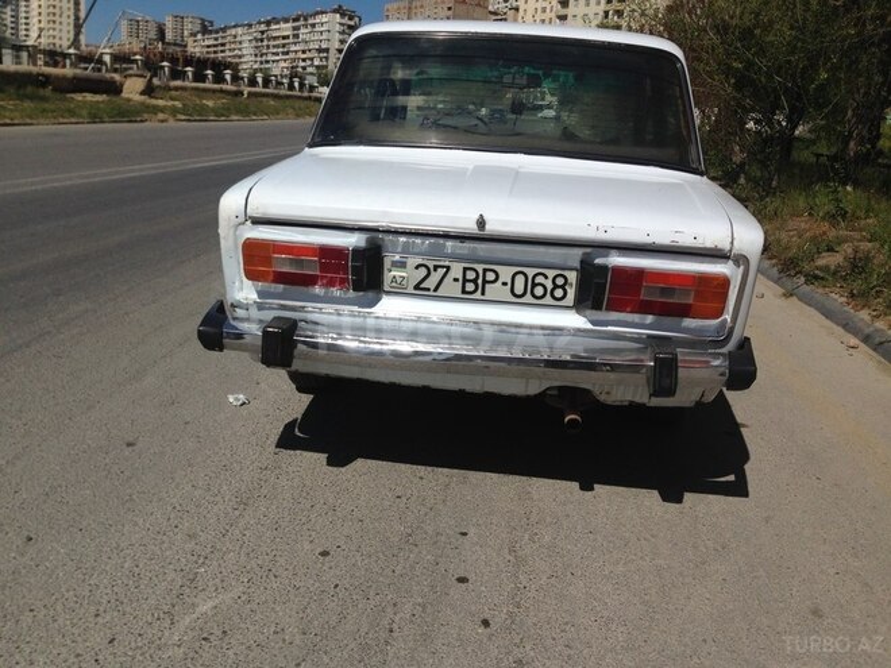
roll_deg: -5.1
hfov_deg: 55.4
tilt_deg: -12.3
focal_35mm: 33
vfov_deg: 42.9
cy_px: 334
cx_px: 446
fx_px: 849
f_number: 2.4
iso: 50
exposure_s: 1/4926
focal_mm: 4.12
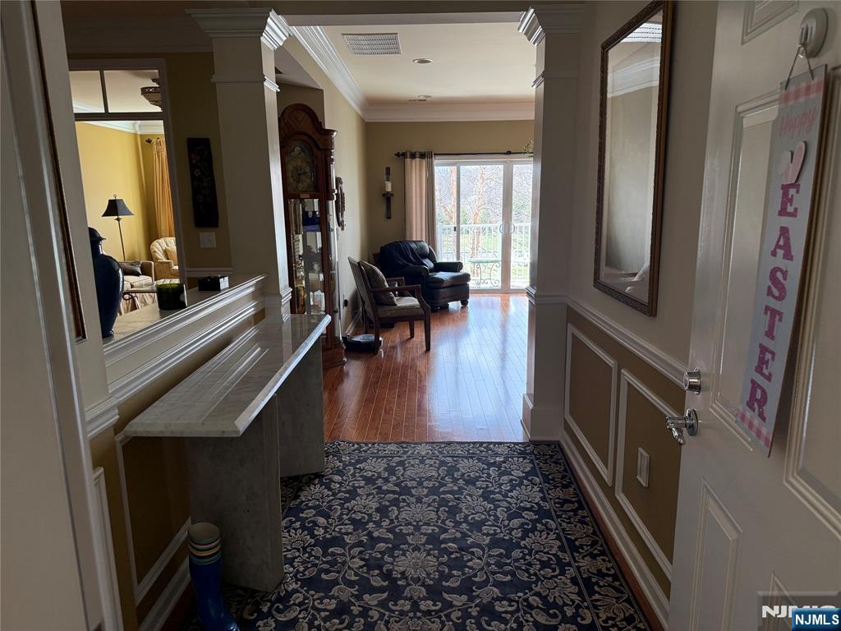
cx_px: 420
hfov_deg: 71.6
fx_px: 583
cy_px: 316
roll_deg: +0.7
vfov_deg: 56.8
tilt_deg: -11.0
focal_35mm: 24
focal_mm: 6.76
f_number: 1.78
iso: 200
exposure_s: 1/120
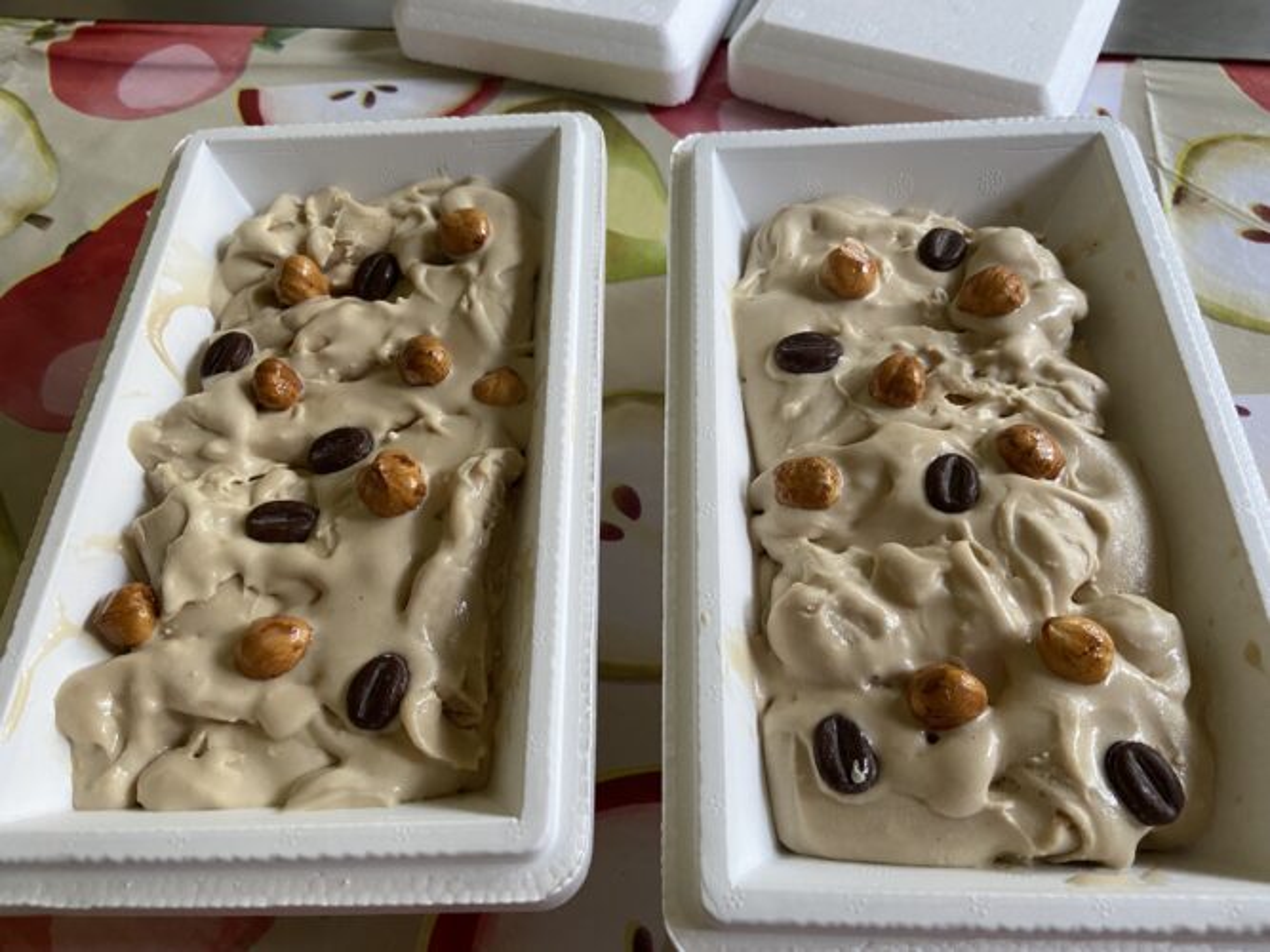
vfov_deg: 53.0
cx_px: 635
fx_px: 954
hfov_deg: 67.3
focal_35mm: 26
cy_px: 476
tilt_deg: -58.2
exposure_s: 1/60
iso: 200
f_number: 1.8
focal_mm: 4.25
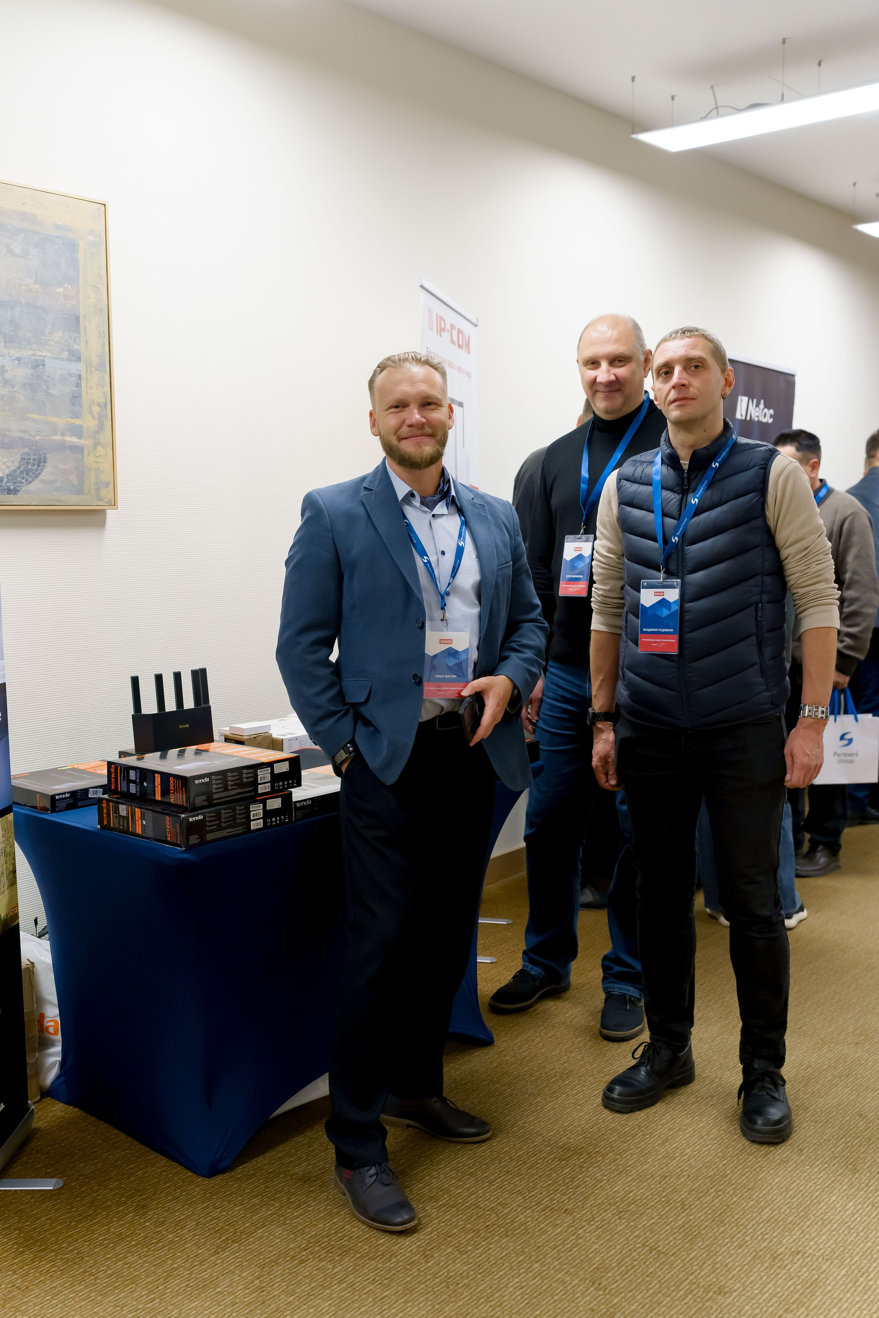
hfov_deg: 37.9
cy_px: 659
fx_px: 1282
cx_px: 440
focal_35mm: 35
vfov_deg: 54.4
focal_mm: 35
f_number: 4
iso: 1600
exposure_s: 1/125
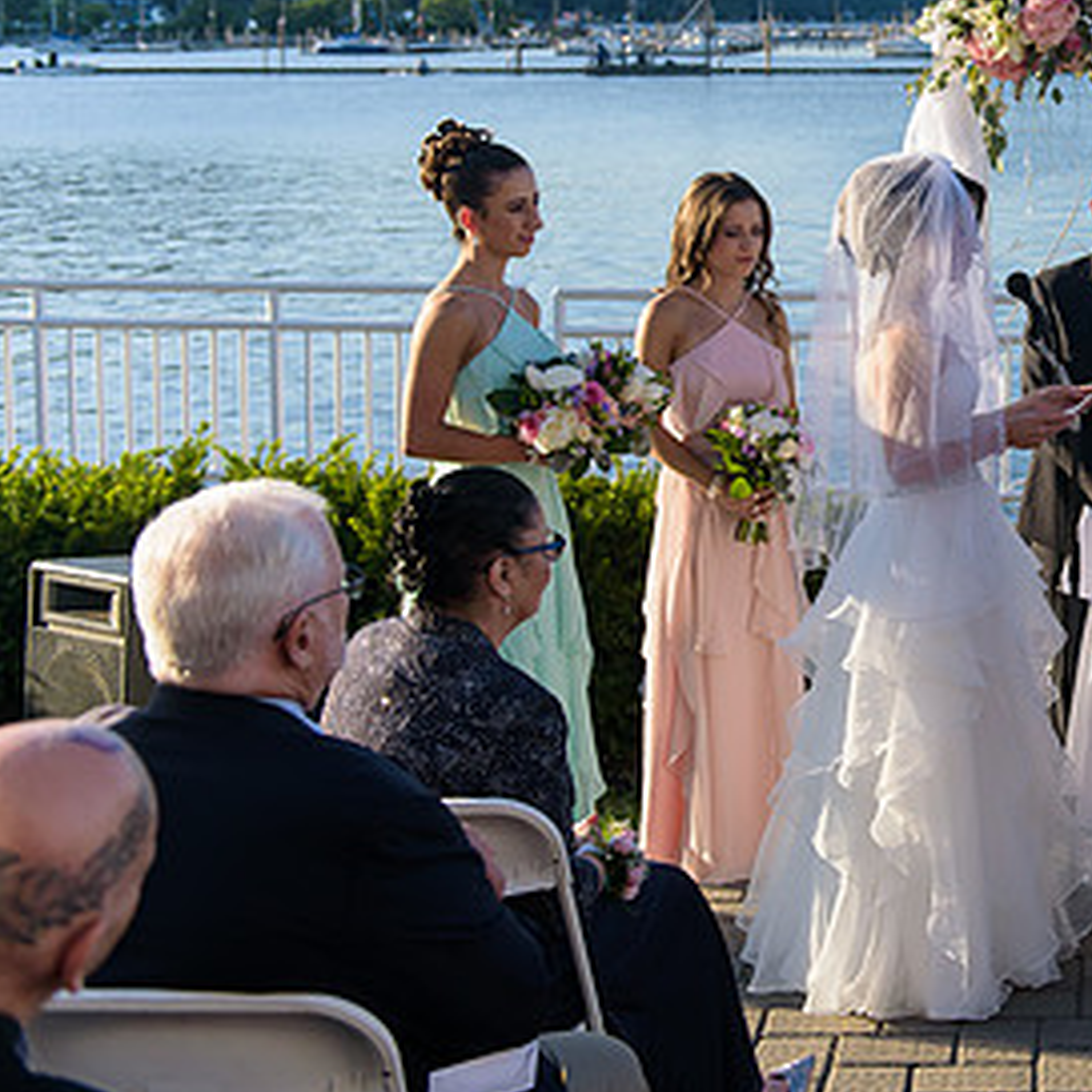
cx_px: 1152
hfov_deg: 23.7
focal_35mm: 69
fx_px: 2463
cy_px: 339
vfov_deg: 24.8
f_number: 3.2
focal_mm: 38
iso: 200
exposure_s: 1/1600
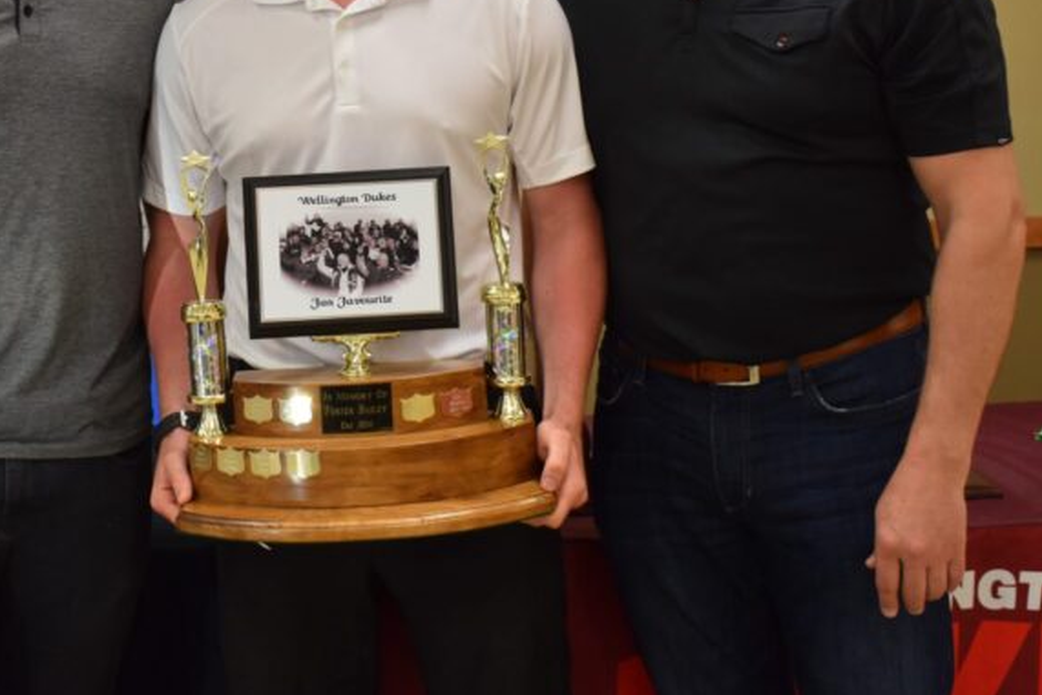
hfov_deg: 28.7
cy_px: 130
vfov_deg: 19.3
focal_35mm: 70
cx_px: 370
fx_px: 2026
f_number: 4
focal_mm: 26
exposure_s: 1/60
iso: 500
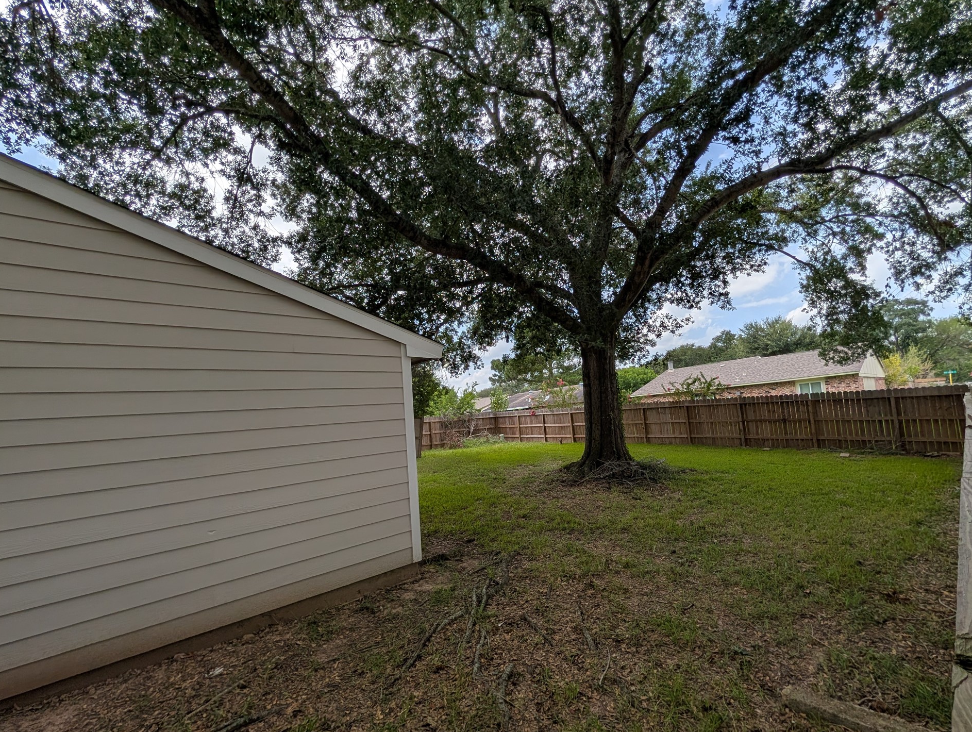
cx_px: 522
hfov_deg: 105.9
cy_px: 386
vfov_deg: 90.0
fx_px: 366
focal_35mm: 13
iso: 55
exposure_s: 1/3077
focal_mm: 2.02
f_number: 1.7
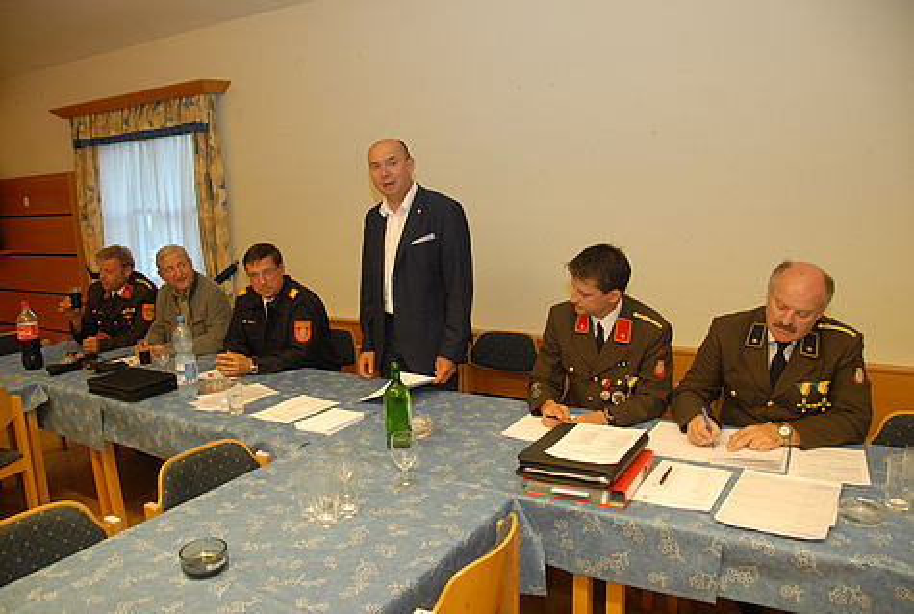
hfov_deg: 67.3
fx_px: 687
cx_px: 457
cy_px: 307
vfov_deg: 48.1
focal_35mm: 27
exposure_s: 1/40
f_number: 4
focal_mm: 18
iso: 800
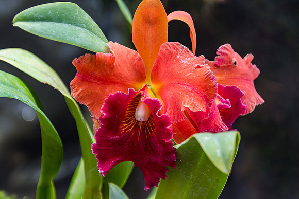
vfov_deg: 6.8
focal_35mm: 202
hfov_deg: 10.2
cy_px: 100
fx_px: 1682
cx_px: 150
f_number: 5.6
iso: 500
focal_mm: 135
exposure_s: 1/250
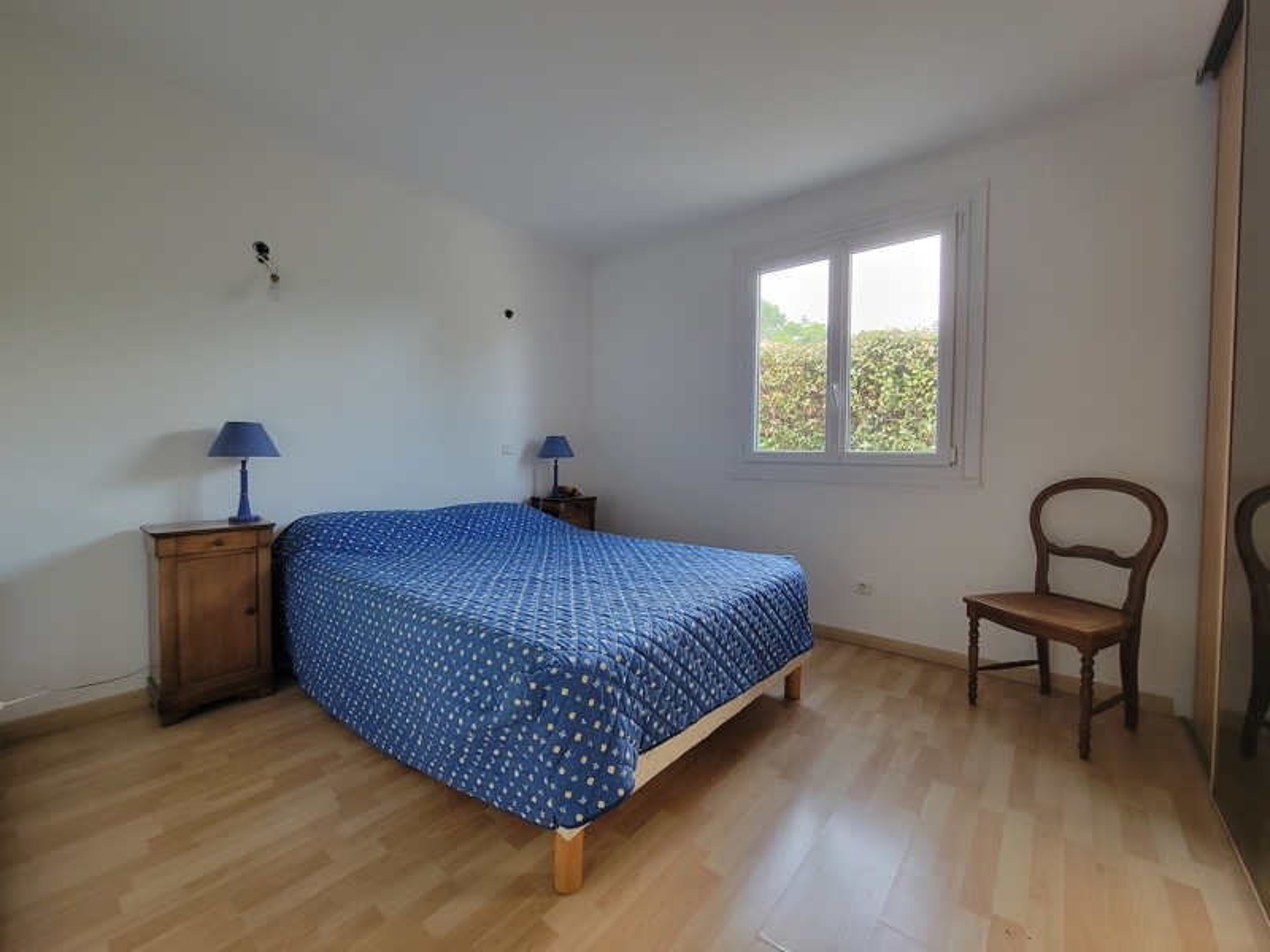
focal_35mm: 13
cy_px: 476
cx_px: 635
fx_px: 477
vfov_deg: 89.9
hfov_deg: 106.2
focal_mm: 2.2
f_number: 2.2
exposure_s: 1/60
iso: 200
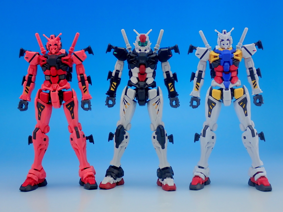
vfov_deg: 27.0
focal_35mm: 54
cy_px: 106
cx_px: 142
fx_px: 441
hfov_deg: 35.5
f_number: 3.3
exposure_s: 1/25
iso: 100
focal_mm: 9.65
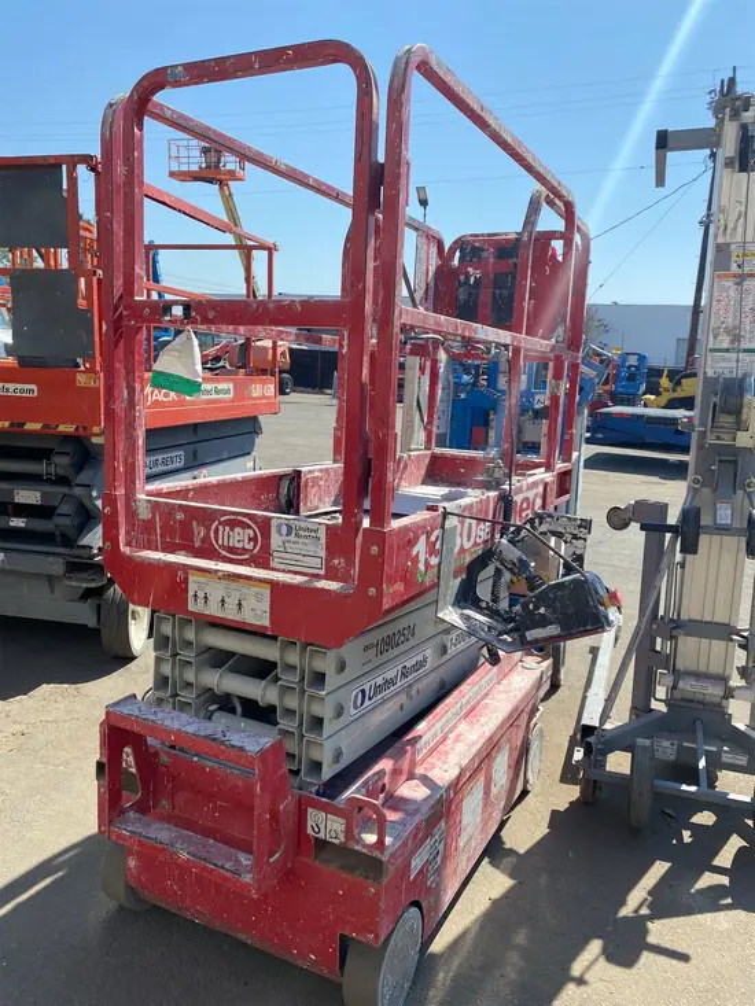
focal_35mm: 26
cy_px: 503
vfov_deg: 67.3
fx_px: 756
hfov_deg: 53.1
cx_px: 378
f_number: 1.8
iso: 32
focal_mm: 4.25
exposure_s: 1/1754
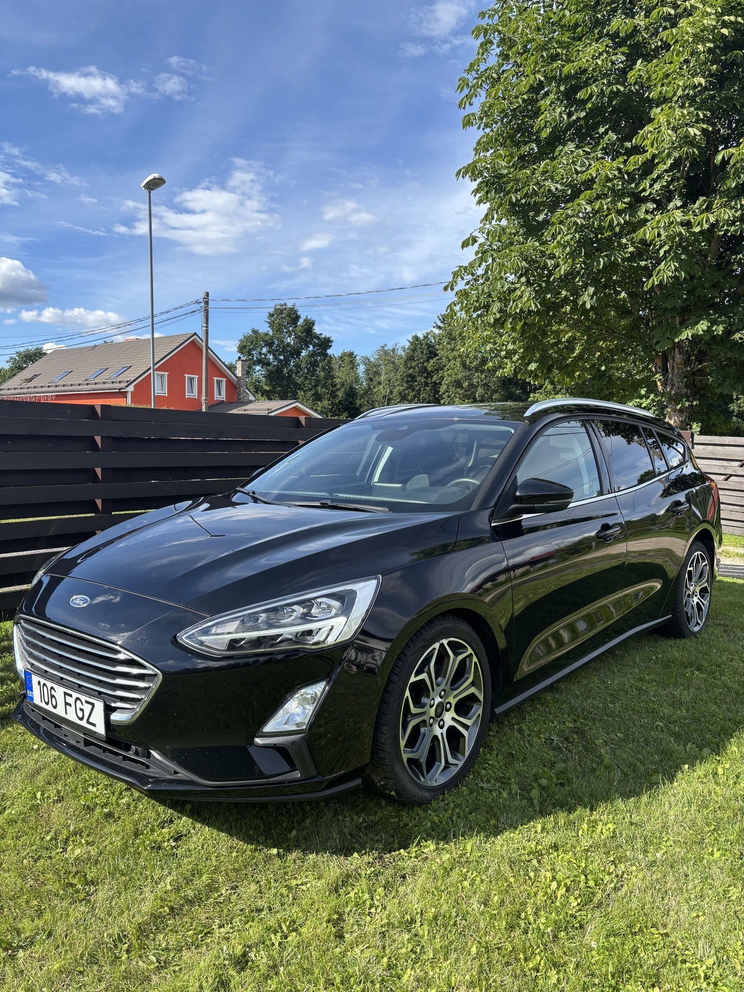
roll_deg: -1.9
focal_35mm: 26
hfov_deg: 53.1
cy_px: 496
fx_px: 745
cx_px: 372
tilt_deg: -4.4
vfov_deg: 67.3
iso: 50
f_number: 1.6
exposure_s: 1/1812
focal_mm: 5.96
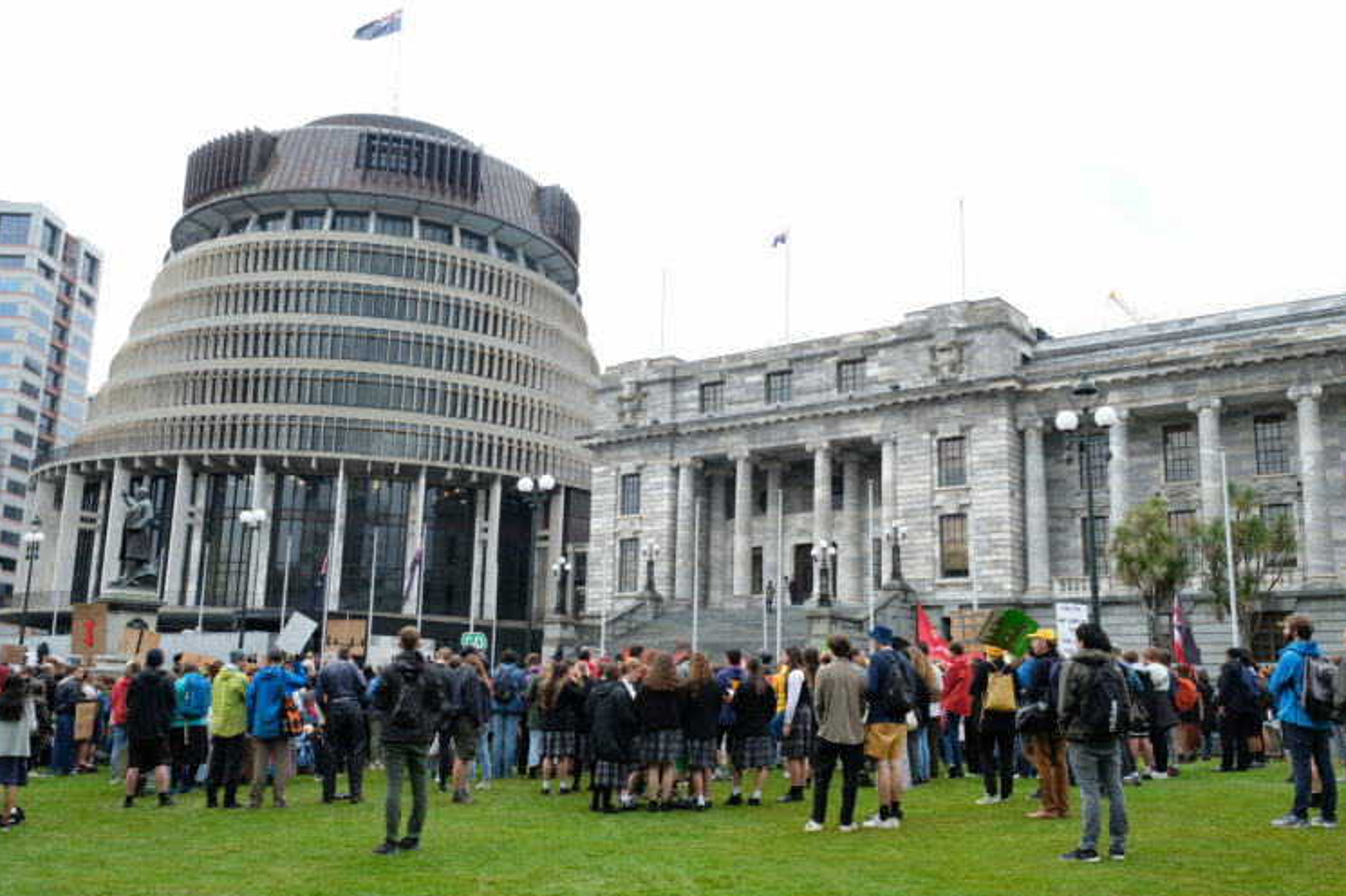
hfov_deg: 57.2
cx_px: 676
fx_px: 1233
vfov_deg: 39.9
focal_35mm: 33
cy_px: 446
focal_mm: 21.4
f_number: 11
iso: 200
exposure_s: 1/30
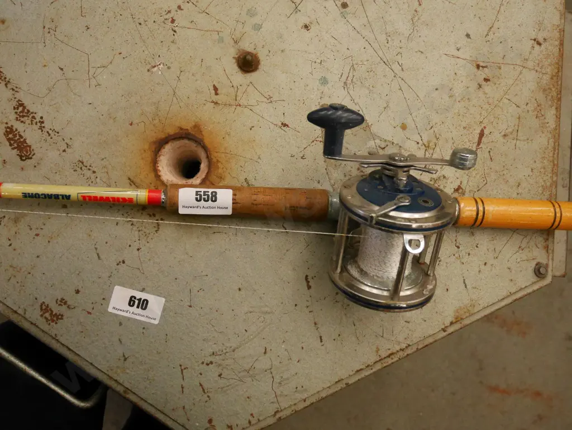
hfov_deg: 56.8
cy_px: 215
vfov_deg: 44.2
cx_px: 286
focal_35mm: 32
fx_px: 529
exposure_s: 1/250
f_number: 4
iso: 3200
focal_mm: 16
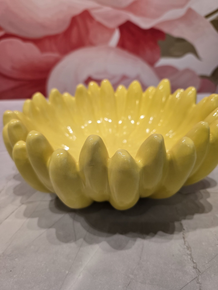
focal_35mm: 23
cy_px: 145
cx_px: 109
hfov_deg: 58.9
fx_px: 193
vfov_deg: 73.9
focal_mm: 6.3
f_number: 1.7
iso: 200
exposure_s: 1/100
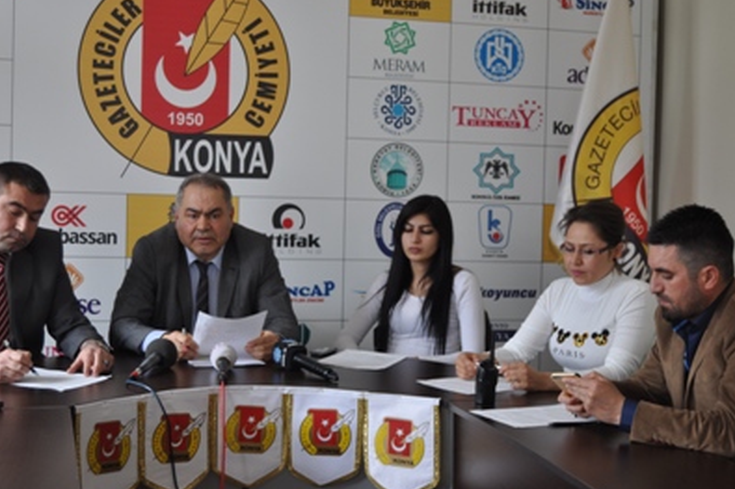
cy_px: 251
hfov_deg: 33.6
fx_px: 1216
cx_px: 354
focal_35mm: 60
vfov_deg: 22.8
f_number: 4.5
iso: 400
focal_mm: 35
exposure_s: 1/80
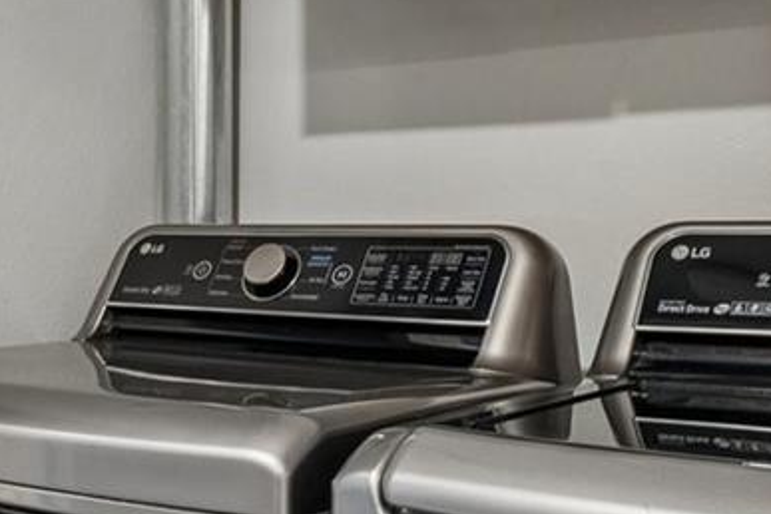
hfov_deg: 30.1
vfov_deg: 21.9
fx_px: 1328
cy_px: 221
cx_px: -2
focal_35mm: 62
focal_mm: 10
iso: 320
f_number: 8
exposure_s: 1/4
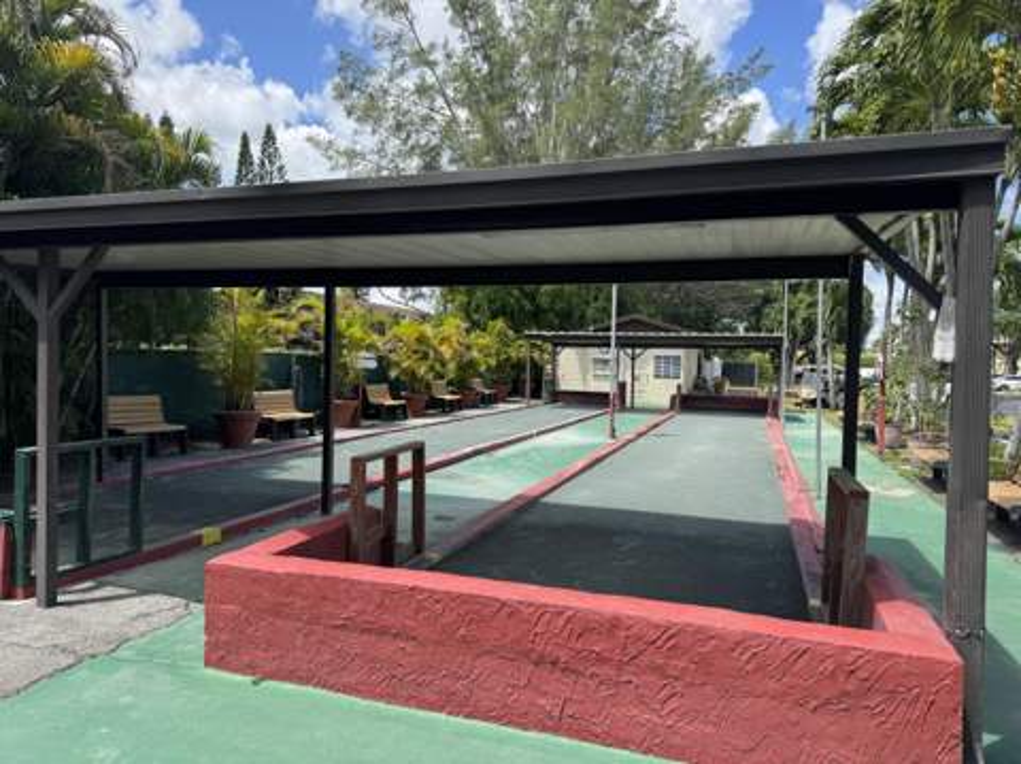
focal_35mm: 24
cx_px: 510
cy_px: 382
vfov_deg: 56.7
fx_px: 707
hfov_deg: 71.7
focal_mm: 6.76
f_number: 1.78
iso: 80
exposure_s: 1/2174
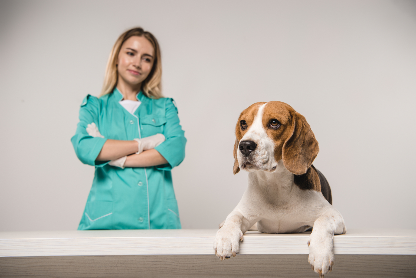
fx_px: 509
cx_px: 208
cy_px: 139
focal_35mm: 44
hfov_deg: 44.5
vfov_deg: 30.5
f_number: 5
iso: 125
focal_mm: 44
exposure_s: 1/200
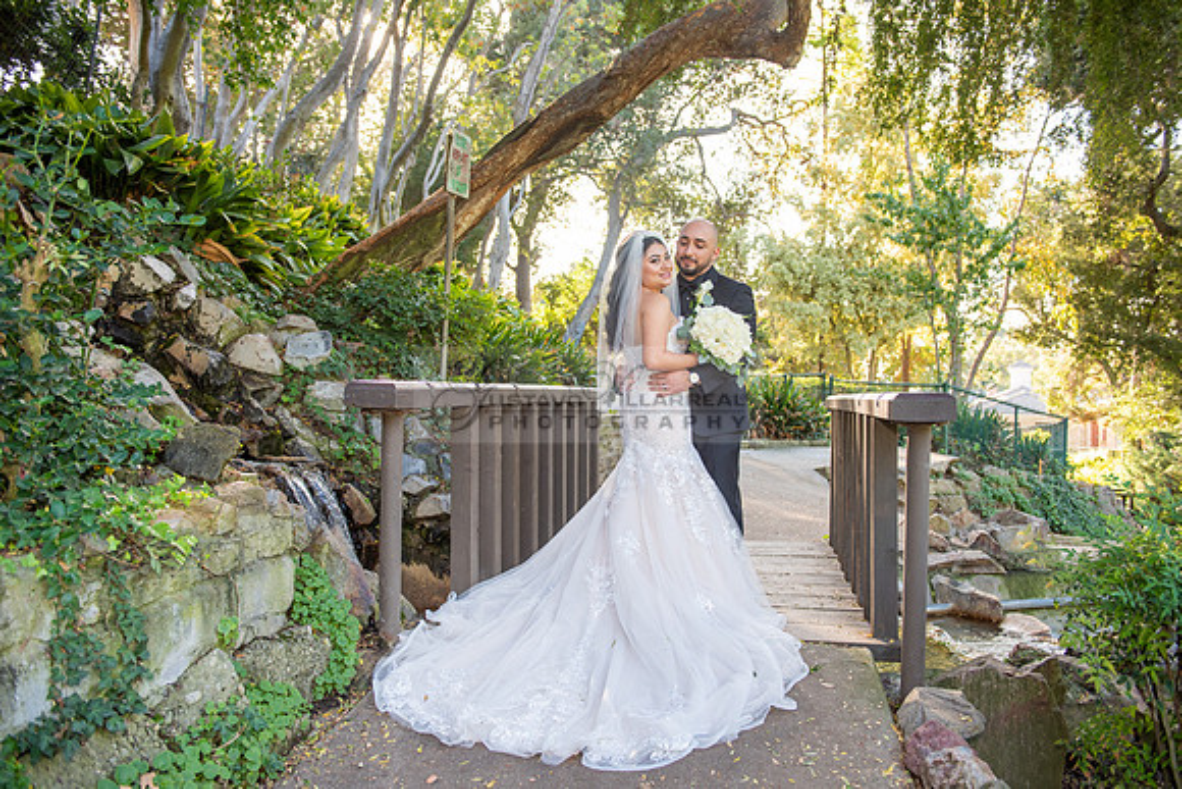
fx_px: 952
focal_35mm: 29
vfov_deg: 45.0
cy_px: 394
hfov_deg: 63.6
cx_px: 591
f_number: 3.5
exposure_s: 1/160
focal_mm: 29
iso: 320
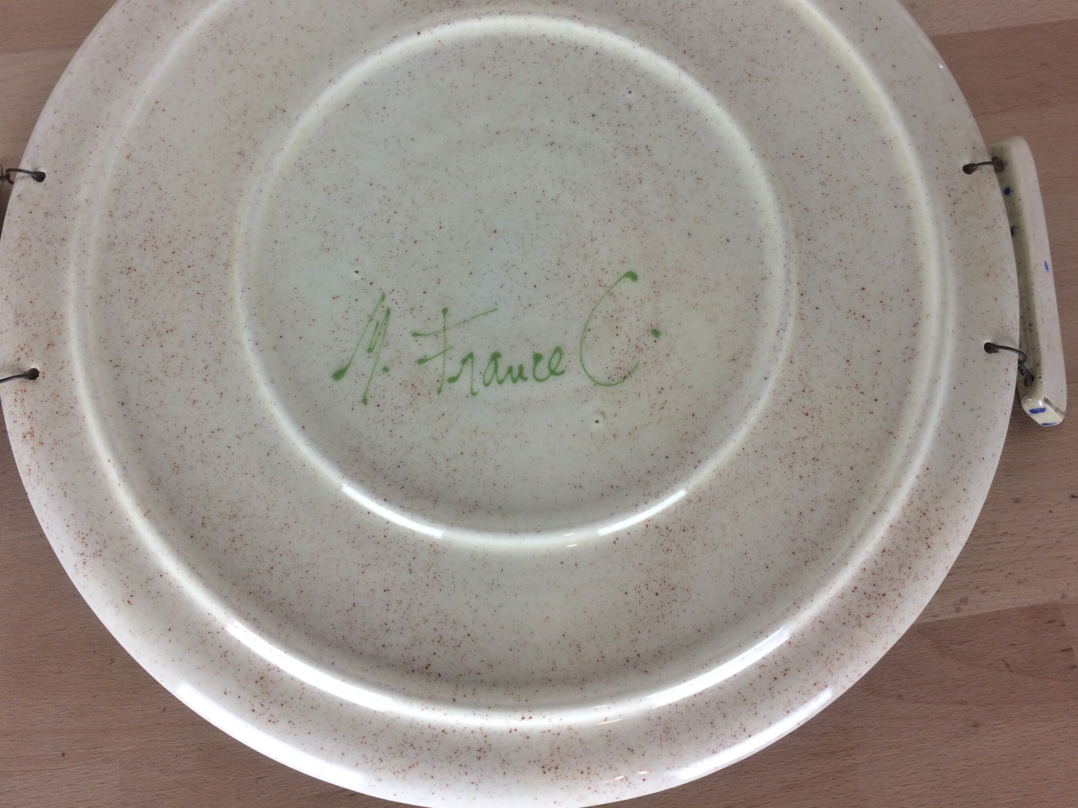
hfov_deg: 52.6
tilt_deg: -71.4
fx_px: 1090
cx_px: 553
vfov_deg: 40.5
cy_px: 329
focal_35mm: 35
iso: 50
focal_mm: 4.15
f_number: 2.2
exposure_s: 1/50
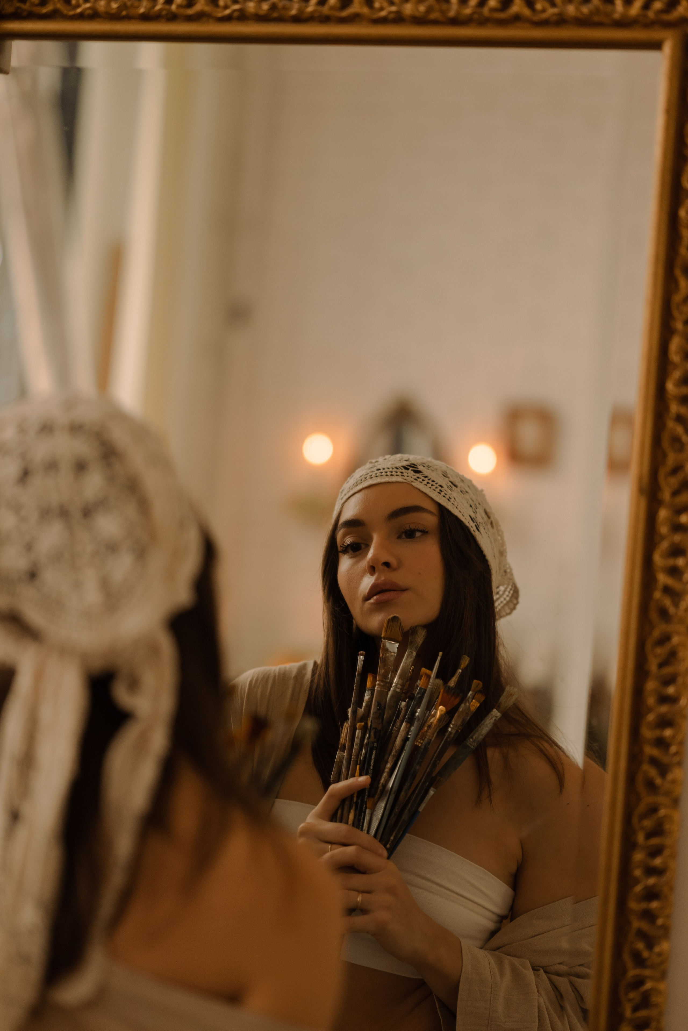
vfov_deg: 23.9
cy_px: 516
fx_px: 2434
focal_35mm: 85
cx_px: 344
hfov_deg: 16.1
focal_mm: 85
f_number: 1.8
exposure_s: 1/200
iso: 1000
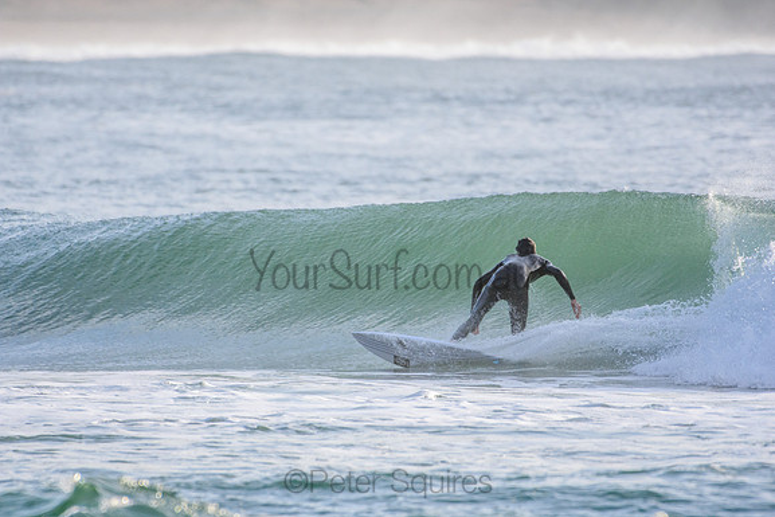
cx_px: 388
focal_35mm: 754
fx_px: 16235
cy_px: 258
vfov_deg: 1.8
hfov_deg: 2.7
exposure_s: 1/2000
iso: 500
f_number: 5.6
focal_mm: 500
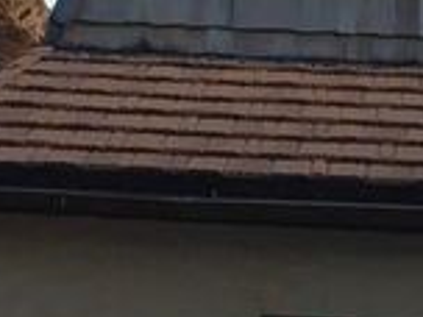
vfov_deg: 7.6
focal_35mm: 196
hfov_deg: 9.9
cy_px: 220
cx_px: 534
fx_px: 2395
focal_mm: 4.15
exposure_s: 1/30
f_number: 2.2
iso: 32
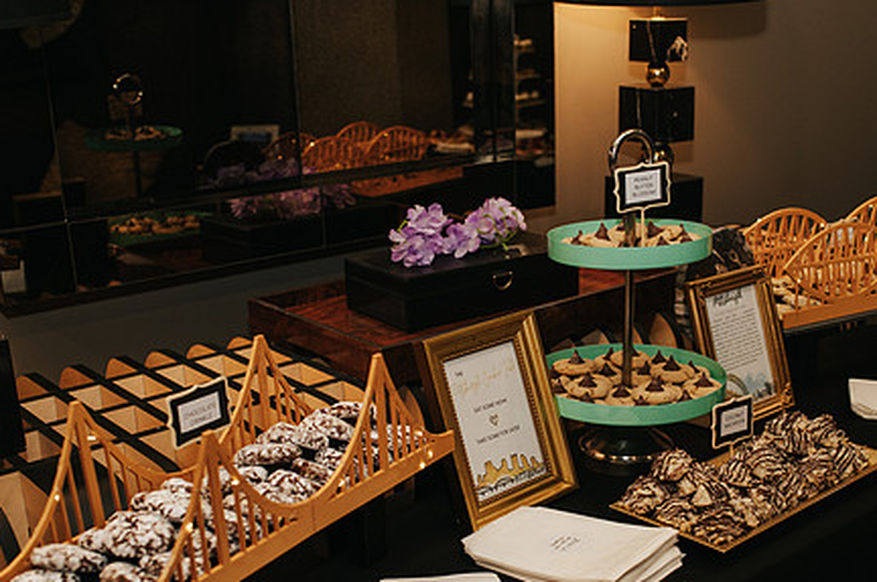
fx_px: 1144
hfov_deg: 41.7
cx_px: 536
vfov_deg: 28.4
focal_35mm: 47
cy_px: 389
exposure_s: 1/200
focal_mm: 35
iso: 1000
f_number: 3.5
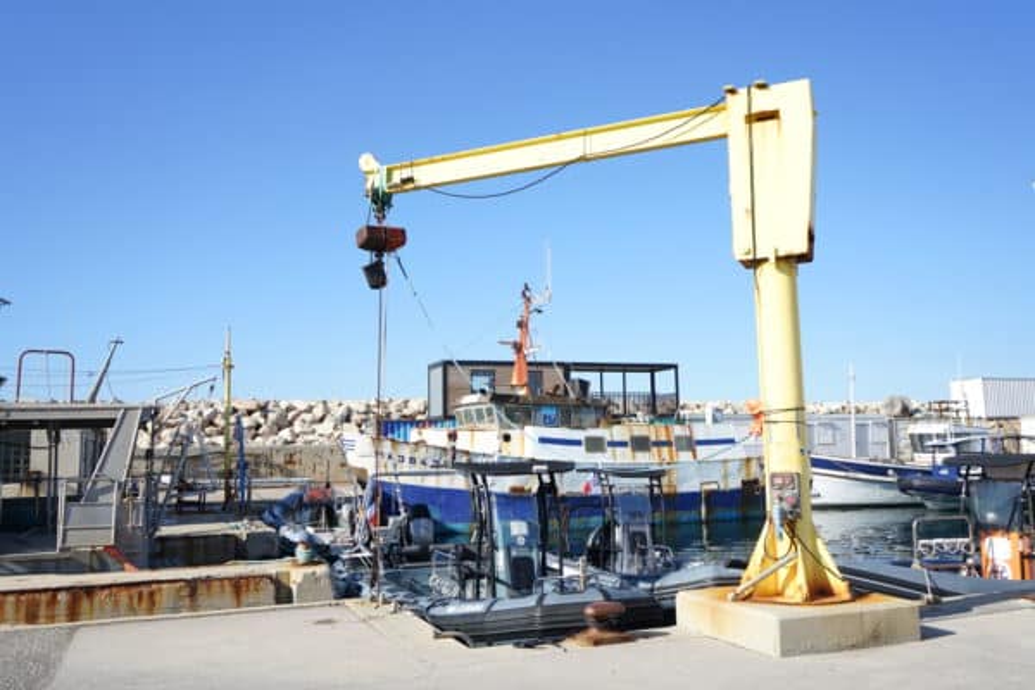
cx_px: 518
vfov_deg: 43.6
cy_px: 345
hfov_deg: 61.9
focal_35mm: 30
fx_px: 862
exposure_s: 1/640
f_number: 4.5
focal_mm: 30
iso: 160
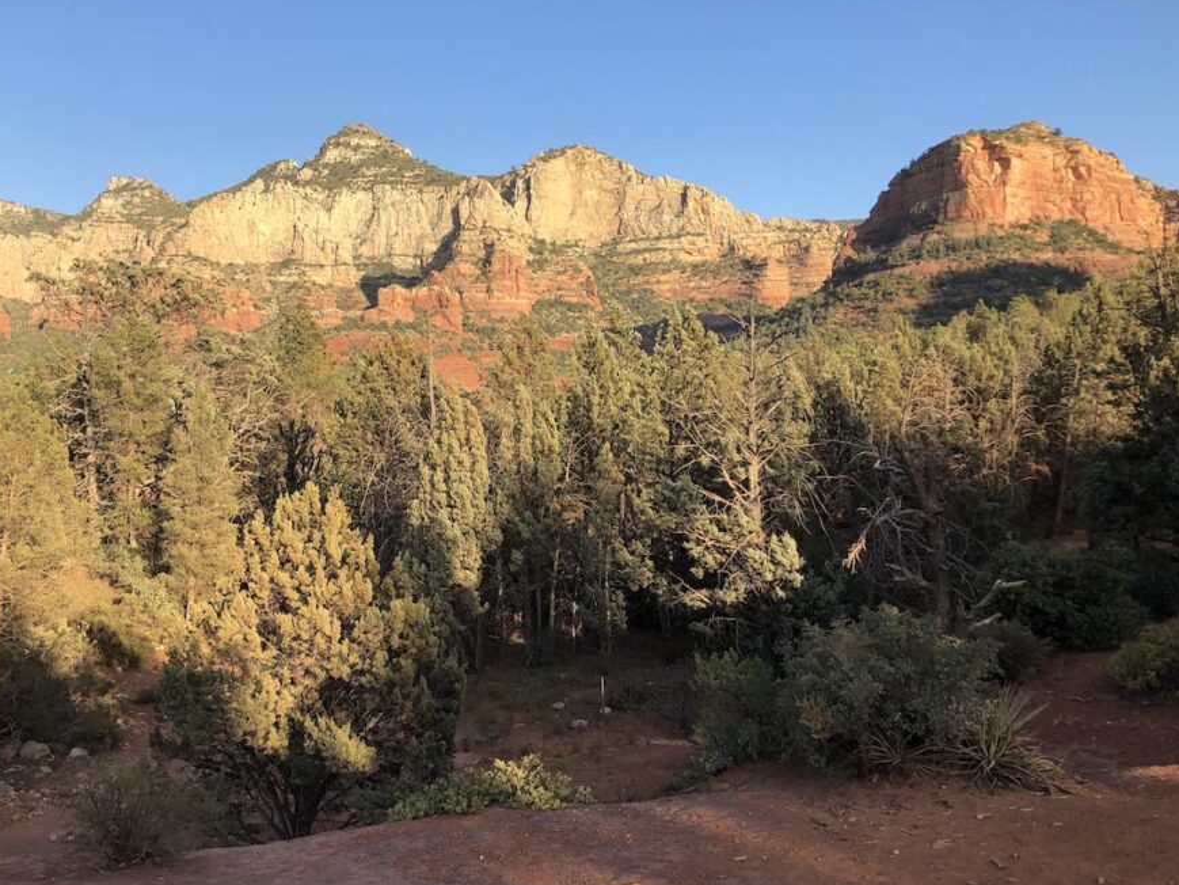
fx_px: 1124
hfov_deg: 55.2
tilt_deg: +2.3
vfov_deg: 42.9
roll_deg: +0.2
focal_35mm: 33
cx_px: 532
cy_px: 398
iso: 20
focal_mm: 4
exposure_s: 1/827
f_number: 1.8
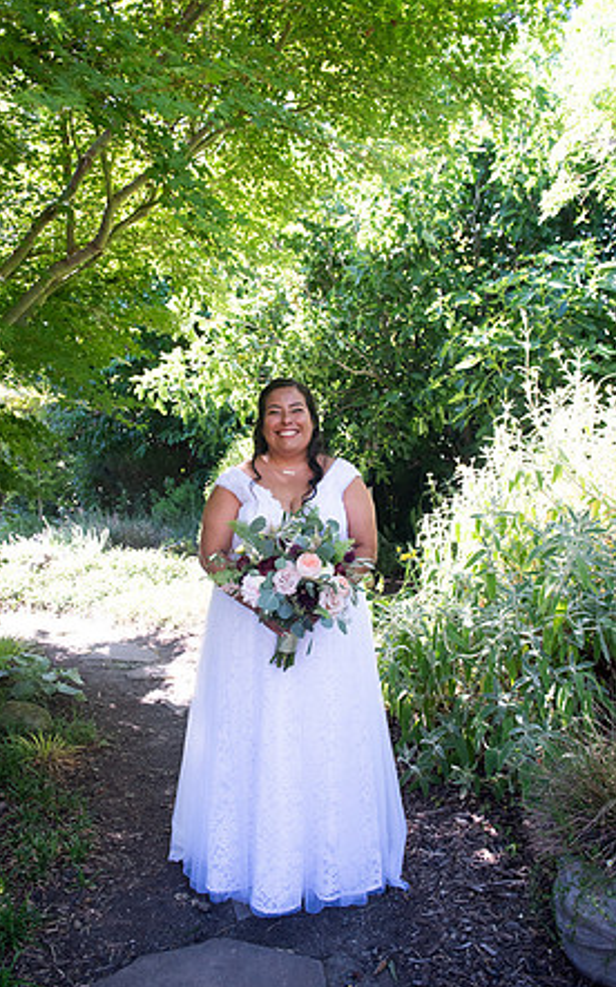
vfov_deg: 66.5
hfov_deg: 44.5
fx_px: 753
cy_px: 496
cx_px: 283
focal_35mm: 28
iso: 640
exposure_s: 1/400
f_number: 4.5
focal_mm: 27
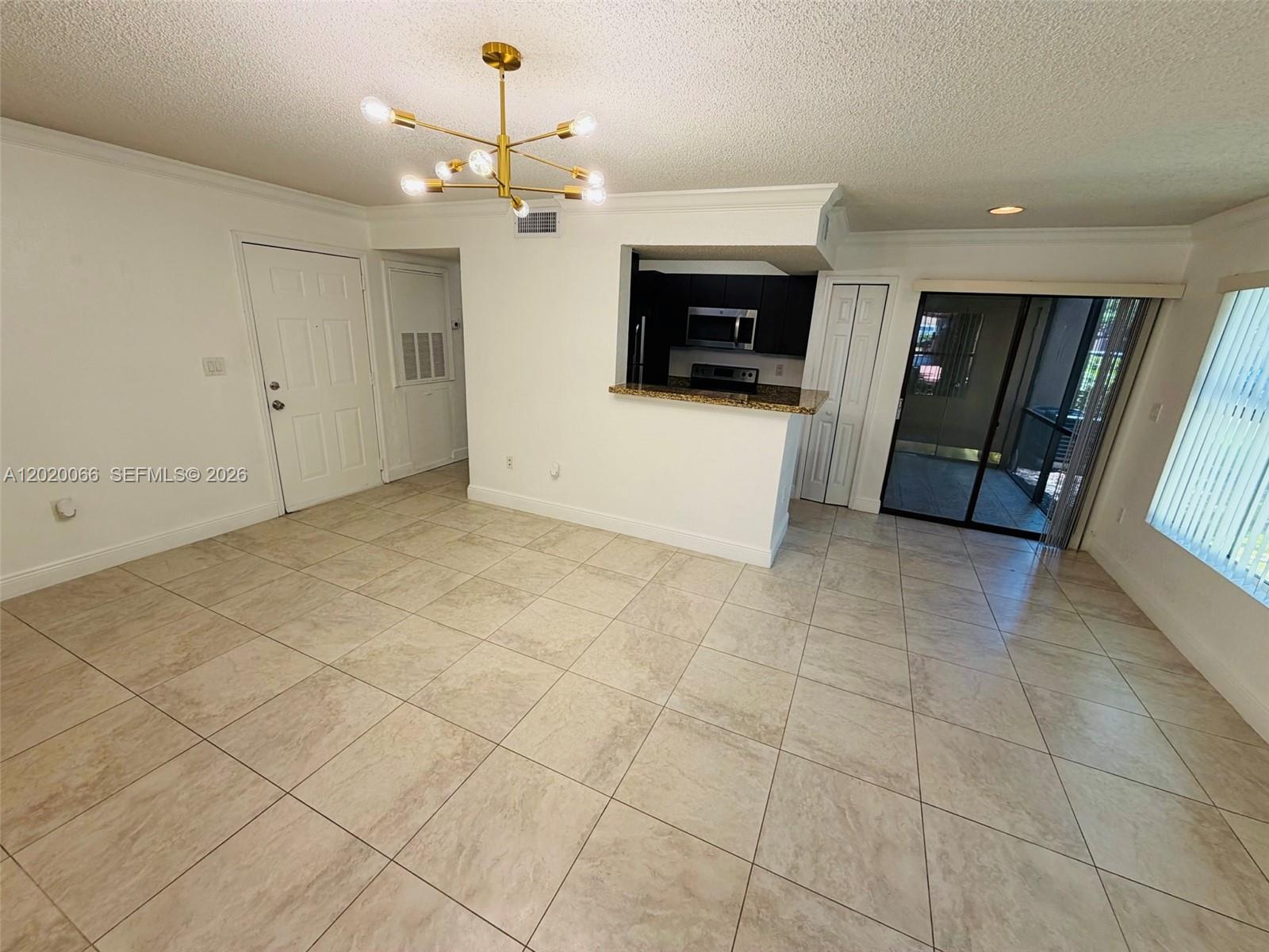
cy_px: 476
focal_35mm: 14
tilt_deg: -16.6
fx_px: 513
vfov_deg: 85.7
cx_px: 634
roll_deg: -2.8
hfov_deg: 102.1
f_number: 2.2
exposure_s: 1/120
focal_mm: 2.22
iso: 80
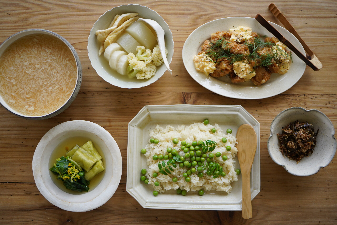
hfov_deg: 39.6
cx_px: 168
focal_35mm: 50
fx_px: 468
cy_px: 112
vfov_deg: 27.0
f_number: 2.8
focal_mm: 50
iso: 1000
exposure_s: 1/1000
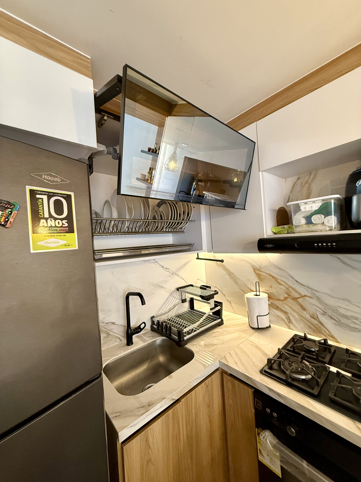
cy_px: 241
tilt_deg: +0.0
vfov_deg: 102.1
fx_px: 195
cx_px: 180
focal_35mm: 14
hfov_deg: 85.7
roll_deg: +3.5
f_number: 2.2
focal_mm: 2.22
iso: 320
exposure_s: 1/60
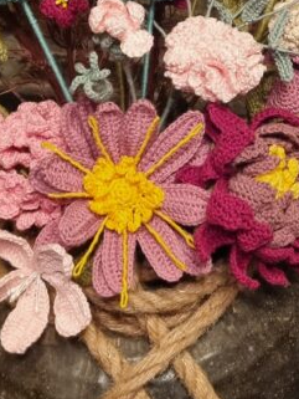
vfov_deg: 23.0
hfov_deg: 17.8
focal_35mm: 83
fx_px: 955
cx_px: 195
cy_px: 53
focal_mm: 5.4
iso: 640
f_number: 1.8
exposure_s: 1/33
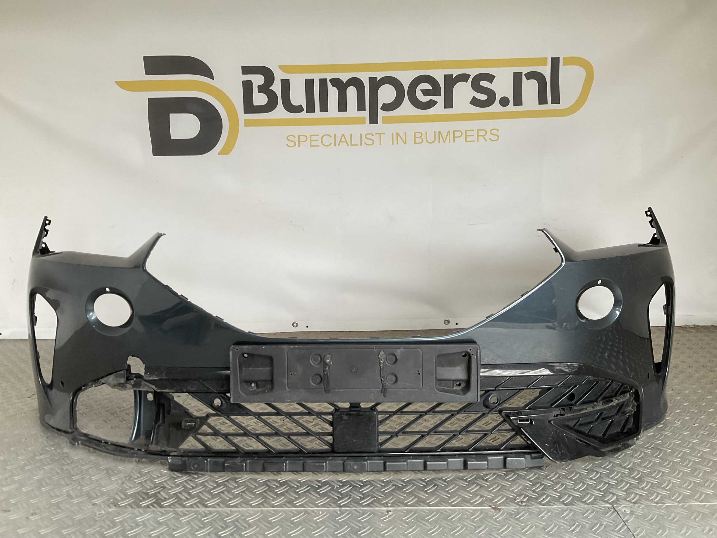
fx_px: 601
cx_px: 358
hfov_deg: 61.7
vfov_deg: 48.2
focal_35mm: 29
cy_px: 269
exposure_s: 1/60
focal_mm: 3
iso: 64
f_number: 1.8
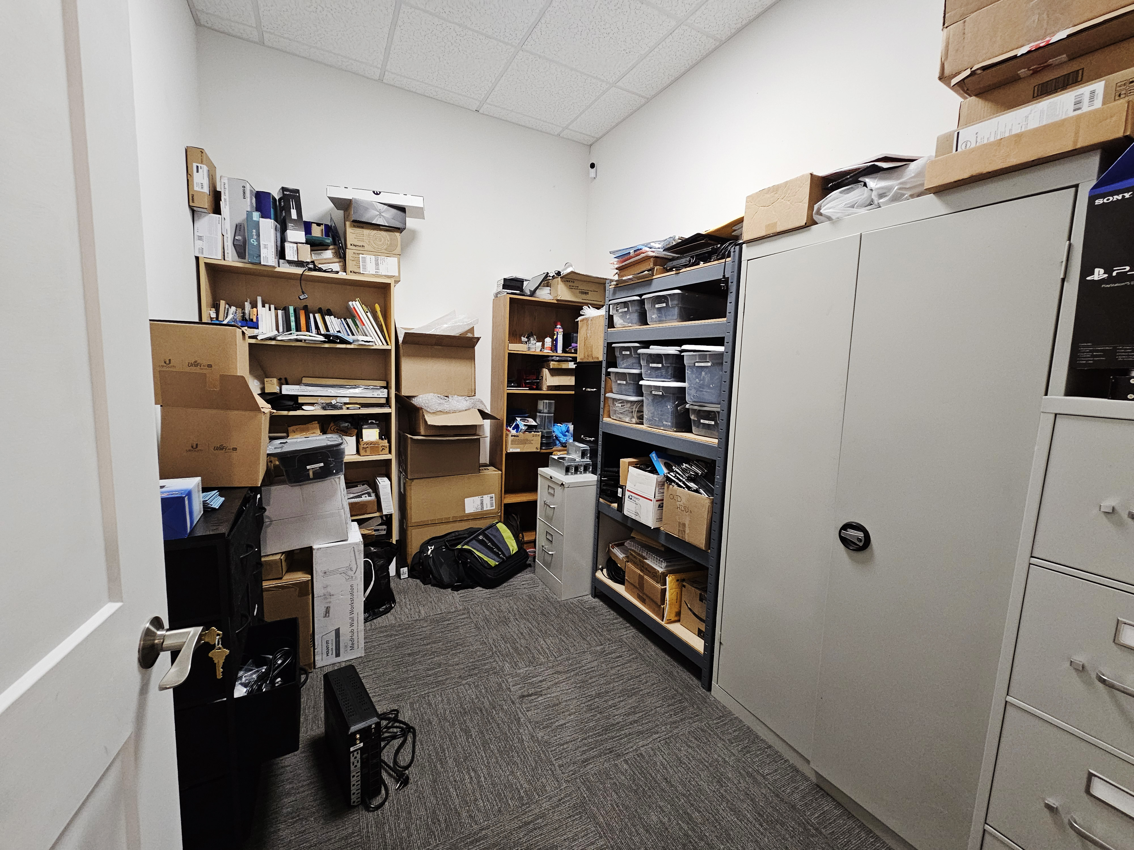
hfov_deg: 106.2
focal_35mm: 13
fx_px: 426
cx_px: 567
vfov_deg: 89.9
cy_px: 425
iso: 400
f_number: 2.2
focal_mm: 2.2
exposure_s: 1/60
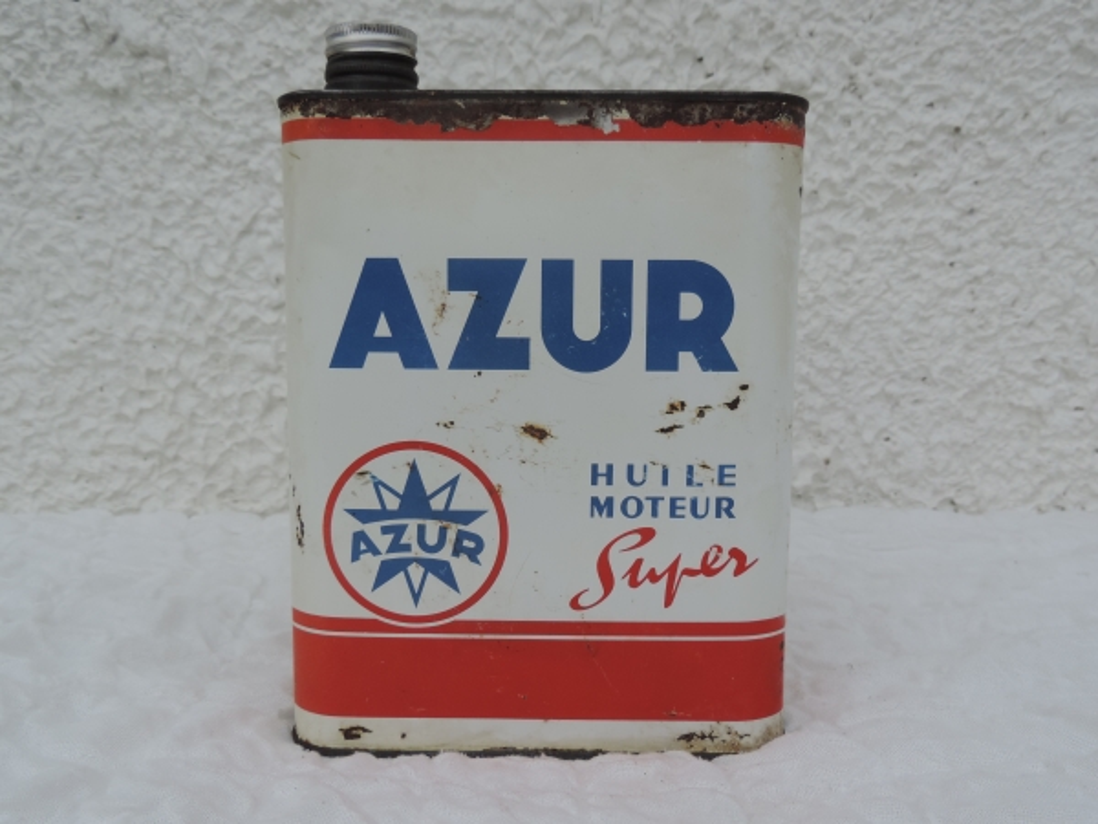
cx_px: 549
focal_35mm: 30
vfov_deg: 46.8
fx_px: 952
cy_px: 412
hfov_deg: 60.0
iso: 80
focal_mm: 5.3
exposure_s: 1/500
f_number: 3.1
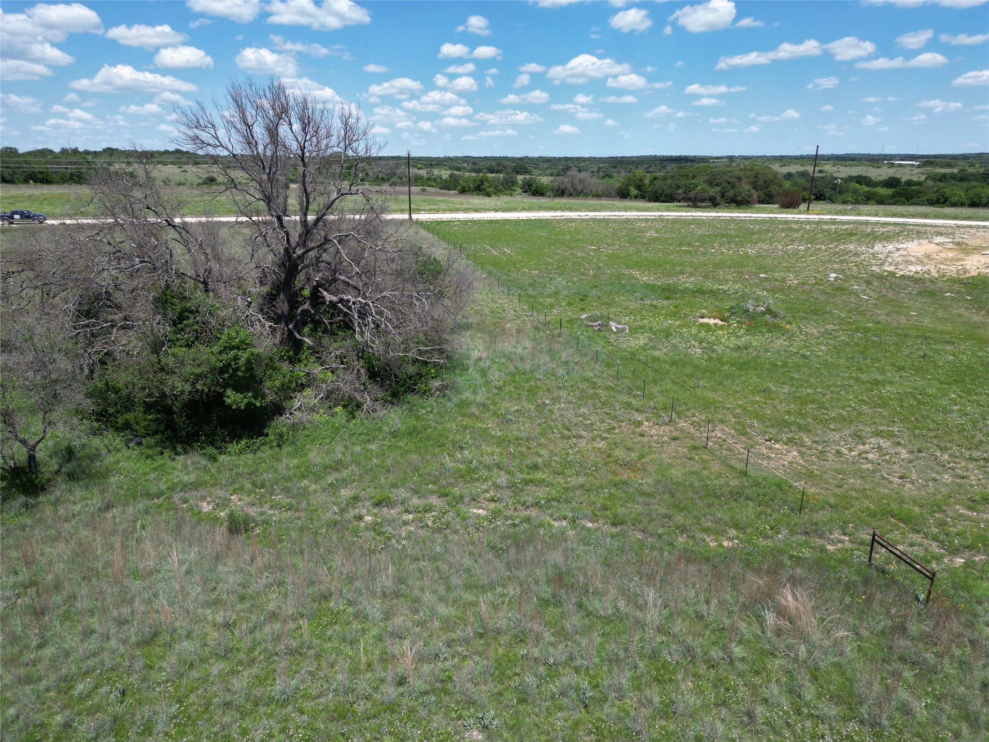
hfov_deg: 71.6
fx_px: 686
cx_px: 494
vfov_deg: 56.8
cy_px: 371
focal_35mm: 24
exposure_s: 1/2500
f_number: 1.7
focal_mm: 6.72
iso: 100
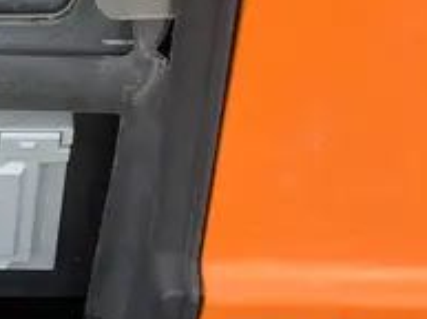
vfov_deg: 14.8
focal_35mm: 99
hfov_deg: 18.8
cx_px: -86
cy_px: 59
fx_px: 1219
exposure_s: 1/333
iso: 50
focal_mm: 5.1
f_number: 1.6
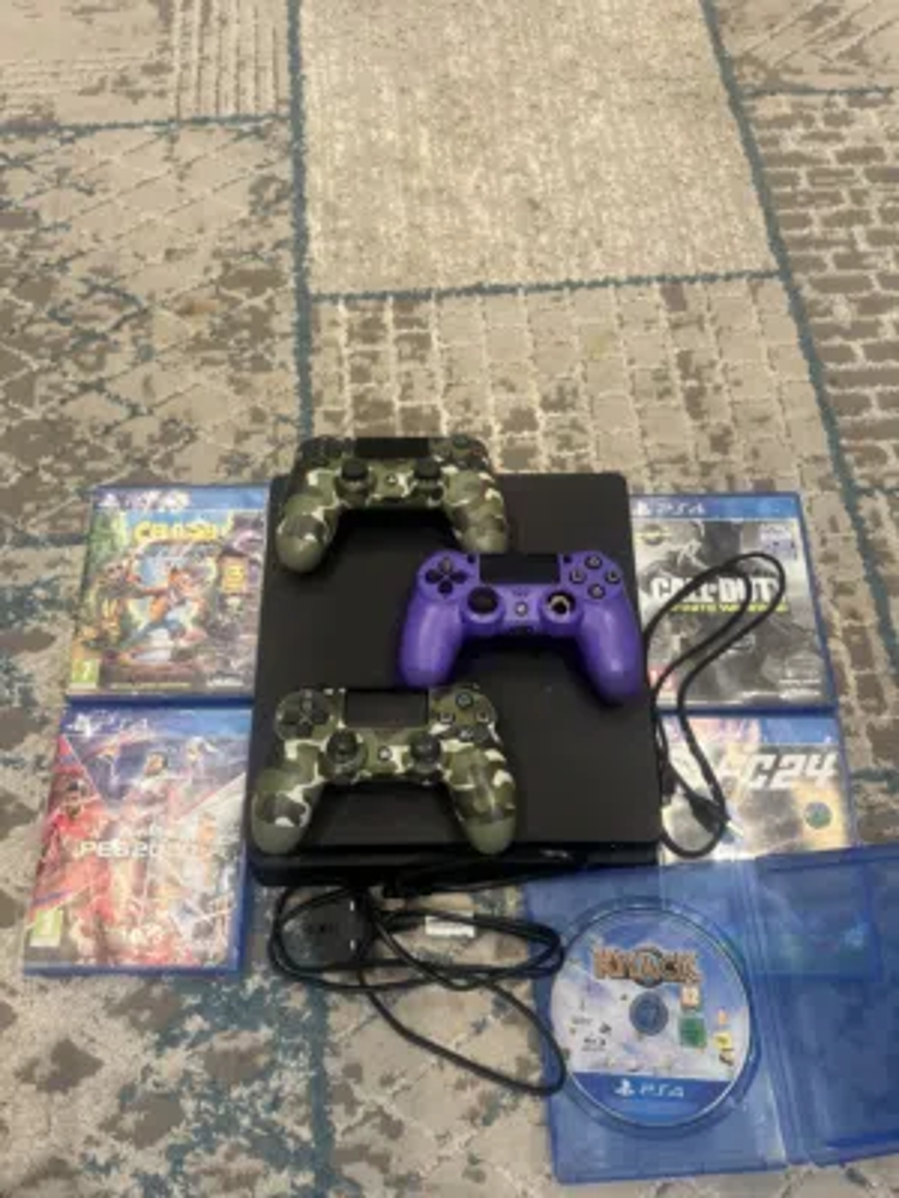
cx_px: 450
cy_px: 599
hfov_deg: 56.8
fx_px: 831
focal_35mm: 24
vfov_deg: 71.6
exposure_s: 1/100
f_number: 1.78
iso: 200
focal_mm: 6.86
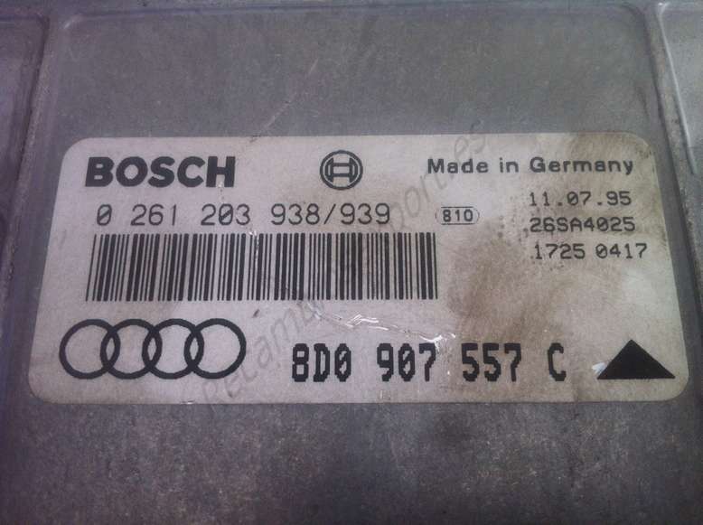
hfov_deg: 52.7
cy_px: 262
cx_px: 352
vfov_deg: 40.6
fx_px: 710
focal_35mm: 35
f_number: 2.8
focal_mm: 3.85
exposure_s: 1/50
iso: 100
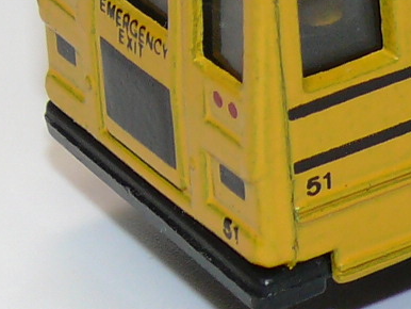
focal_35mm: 402
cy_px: -118
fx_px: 4776
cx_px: 688
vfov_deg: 3.7
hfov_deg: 4.9
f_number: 4
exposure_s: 1/30
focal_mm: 13.1
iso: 100
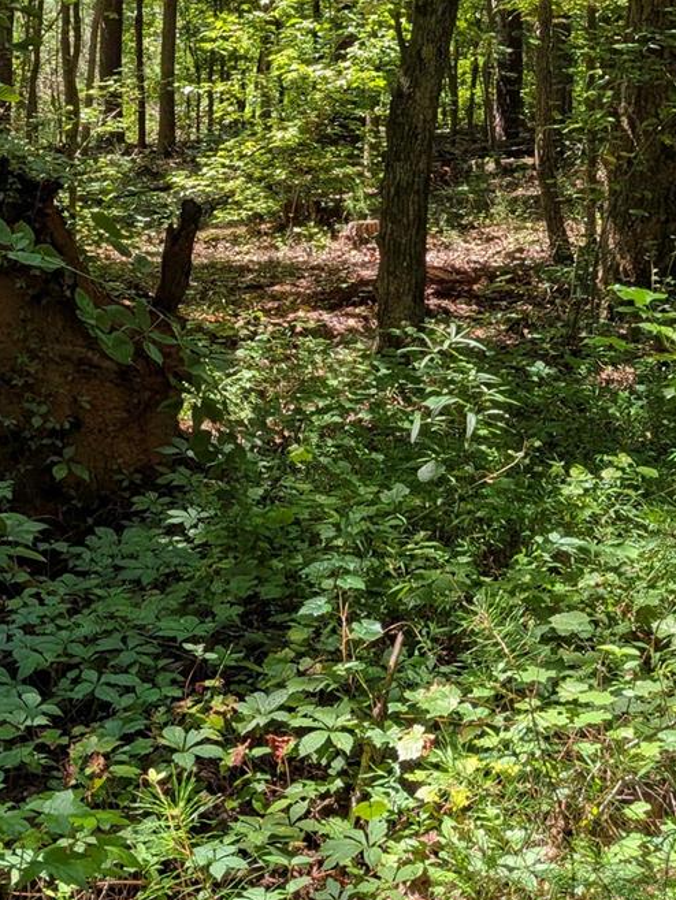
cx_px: 107
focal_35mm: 56
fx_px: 1457
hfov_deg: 25.5
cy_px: 86
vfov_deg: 32.6
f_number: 1.7
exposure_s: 1/324
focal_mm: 4.53
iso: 28
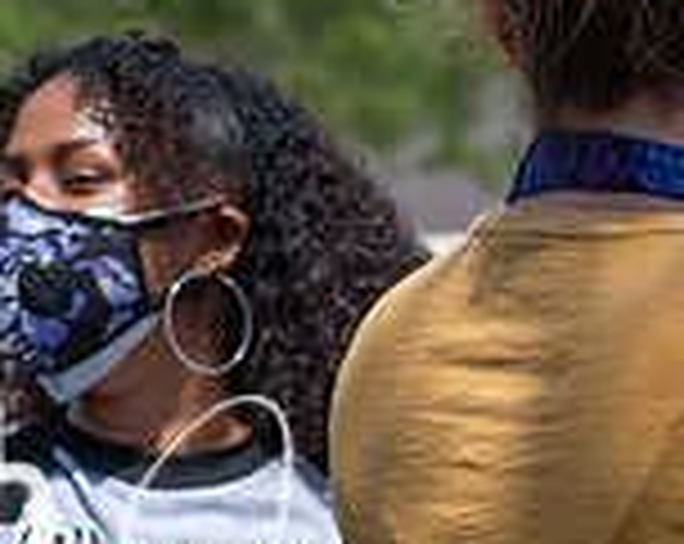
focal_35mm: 659
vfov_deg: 2.3
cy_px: 223
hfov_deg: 2.9
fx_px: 13315
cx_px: 693
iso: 200
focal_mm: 120
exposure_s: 1/800
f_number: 7.1
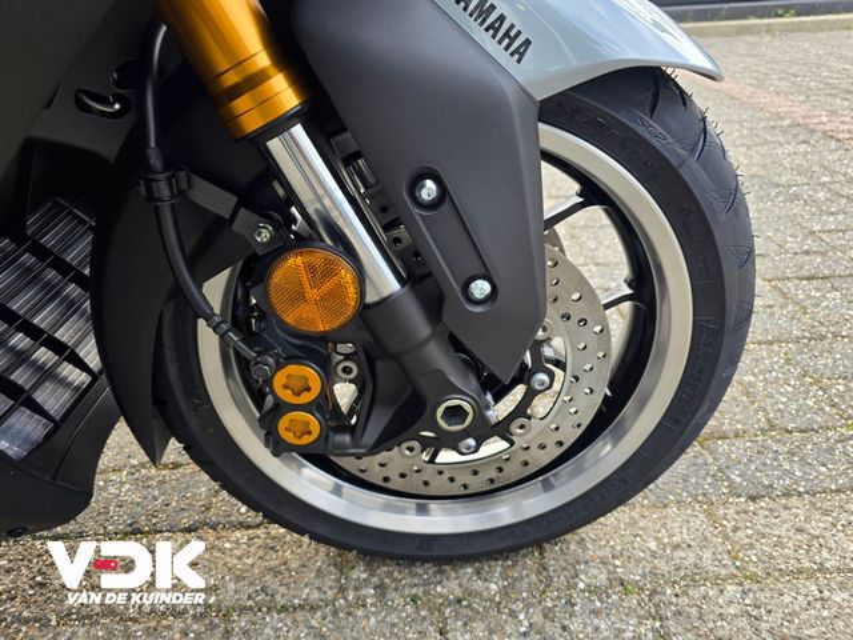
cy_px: 320
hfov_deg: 73.9
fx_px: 567
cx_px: 426
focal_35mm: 23
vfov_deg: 58.9
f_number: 1.7
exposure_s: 1/180
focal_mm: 6.3
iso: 32
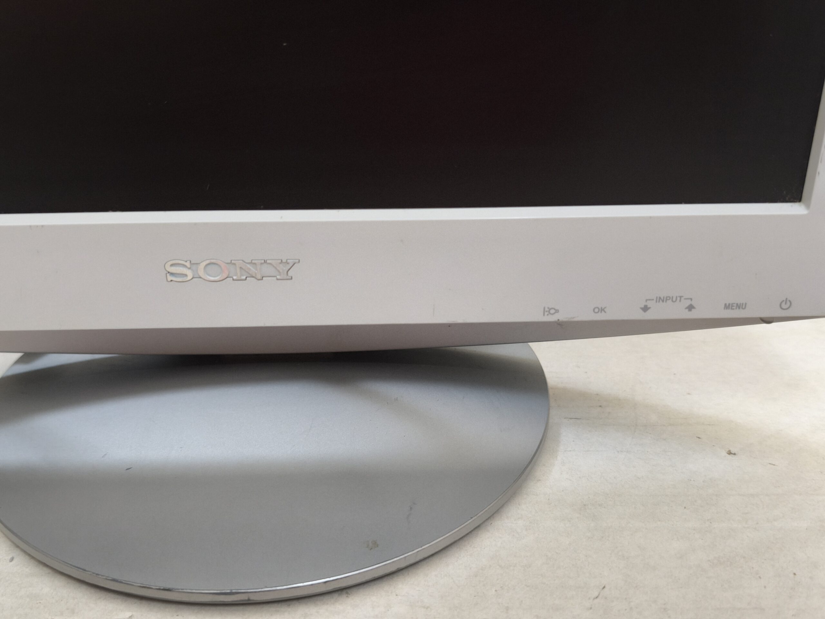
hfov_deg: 52.6
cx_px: 412
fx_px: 834
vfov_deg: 40.7
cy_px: 310
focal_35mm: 35
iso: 800
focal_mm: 6.57
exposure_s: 1/50
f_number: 1.6
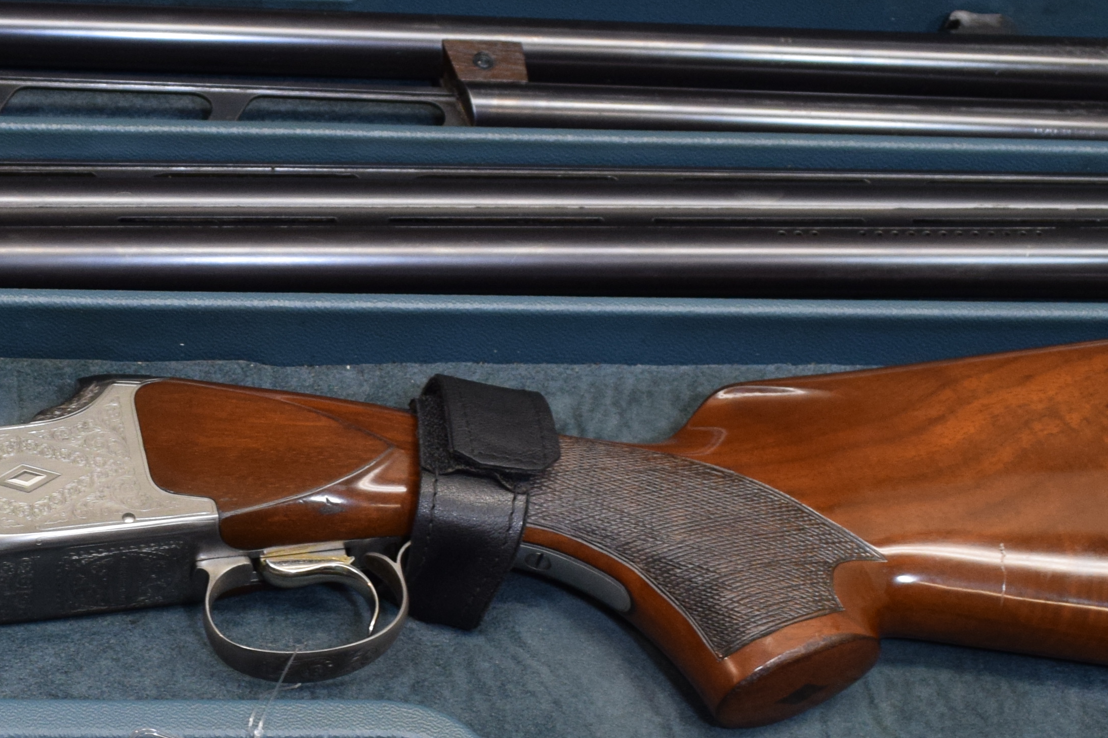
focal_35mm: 74
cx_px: 136
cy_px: 359
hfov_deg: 26.5
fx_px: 2277
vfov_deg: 18.4
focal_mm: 18
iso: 800
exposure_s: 1/125
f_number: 7.1
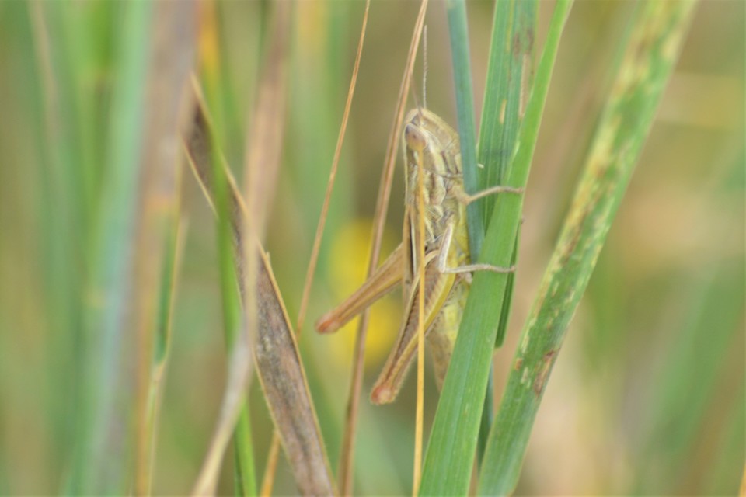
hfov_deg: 4.6
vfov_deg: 3.1
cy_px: 248
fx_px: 9324
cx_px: 373
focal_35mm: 450
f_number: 8
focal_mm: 300
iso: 280
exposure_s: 1/125
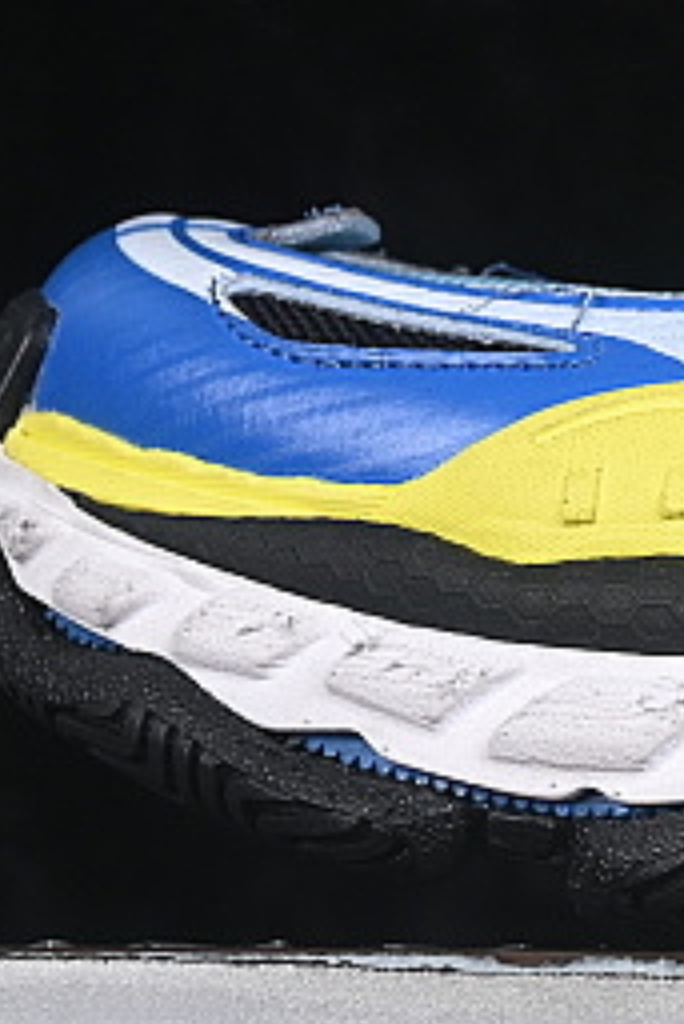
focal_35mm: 316
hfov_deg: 4.3
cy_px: 64
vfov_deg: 6.5
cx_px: 1620
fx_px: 8993
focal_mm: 50
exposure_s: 1/80
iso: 160
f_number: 7.1
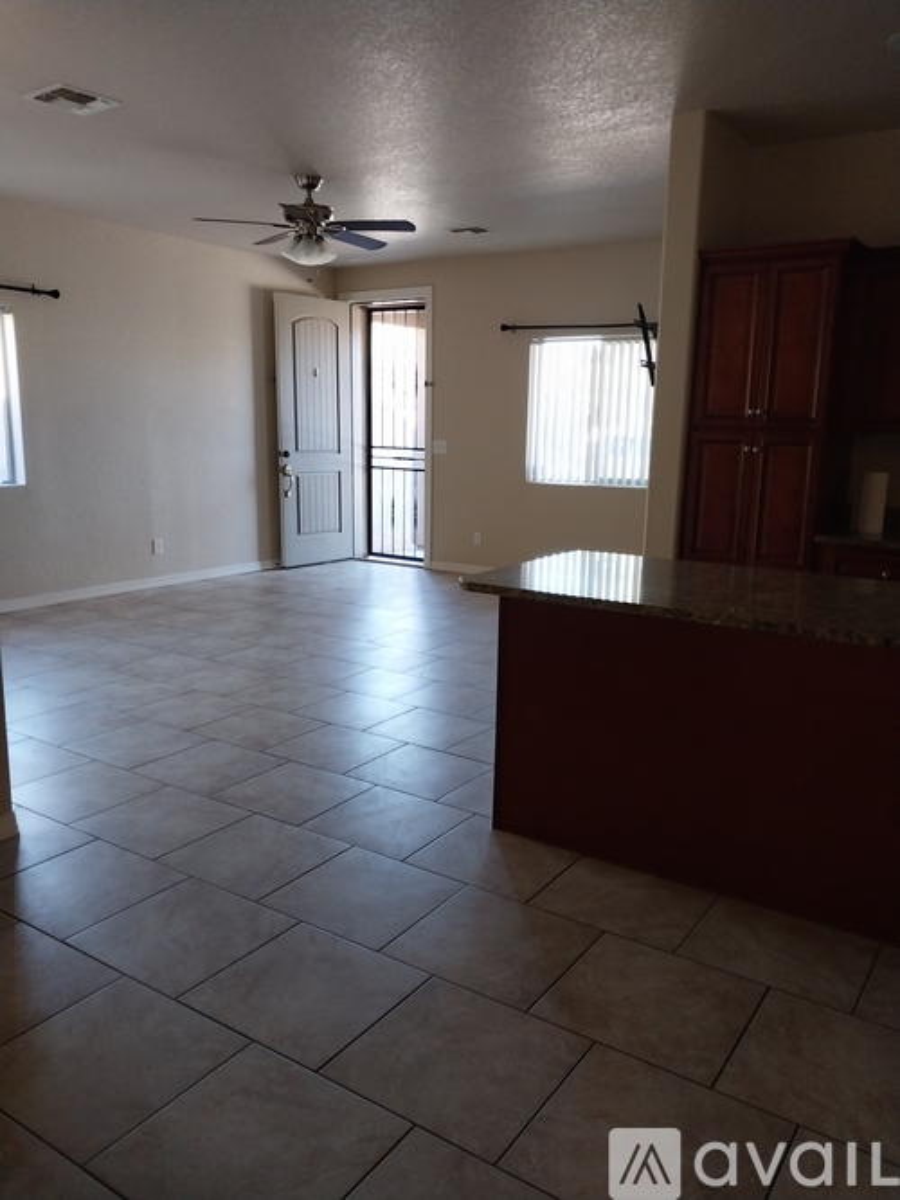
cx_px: 450
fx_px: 902
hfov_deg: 53.0
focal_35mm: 26
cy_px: 600
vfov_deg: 67.3
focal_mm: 4
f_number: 1.8
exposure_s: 1/60
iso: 200
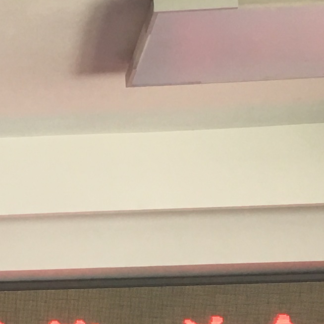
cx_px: -159
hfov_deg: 10.7
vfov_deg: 10.9
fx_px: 1673
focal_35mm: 158
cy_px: 362
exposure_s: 1/33
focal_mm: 4.15
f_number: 2.2
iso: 40
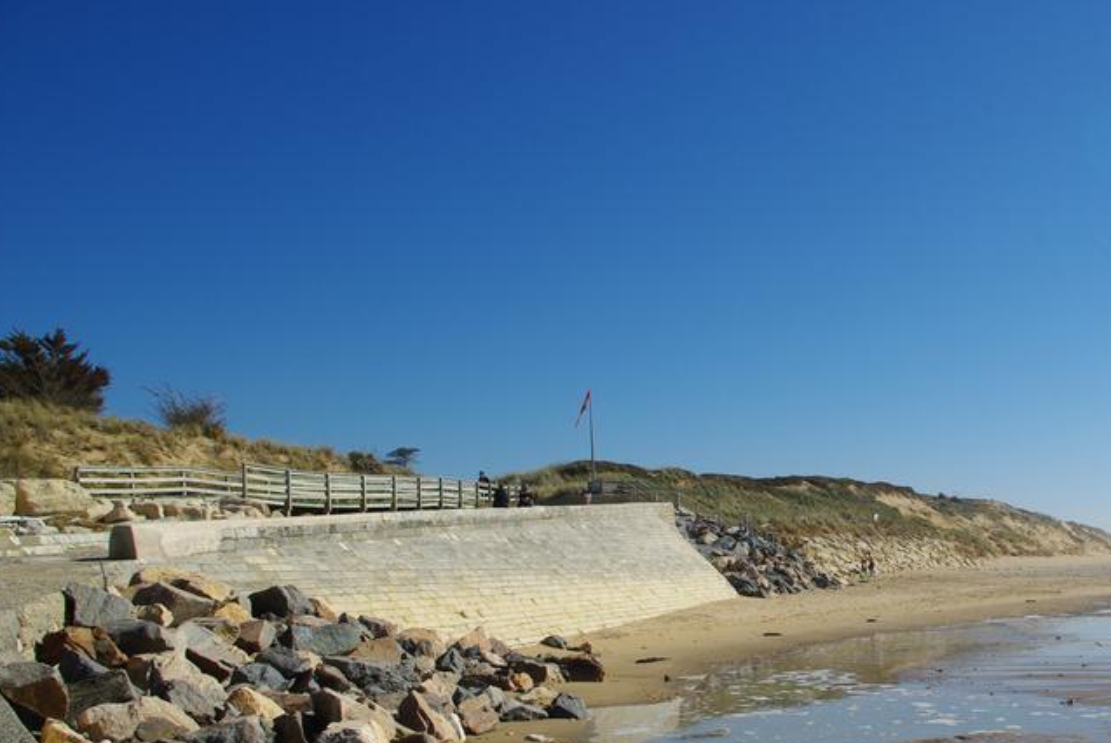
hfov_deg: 49.6
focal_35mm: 38
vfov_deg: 34.9
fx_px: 1174
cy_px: 466
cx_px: 759
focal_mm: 18
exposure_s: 1/250
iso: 100
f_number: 11
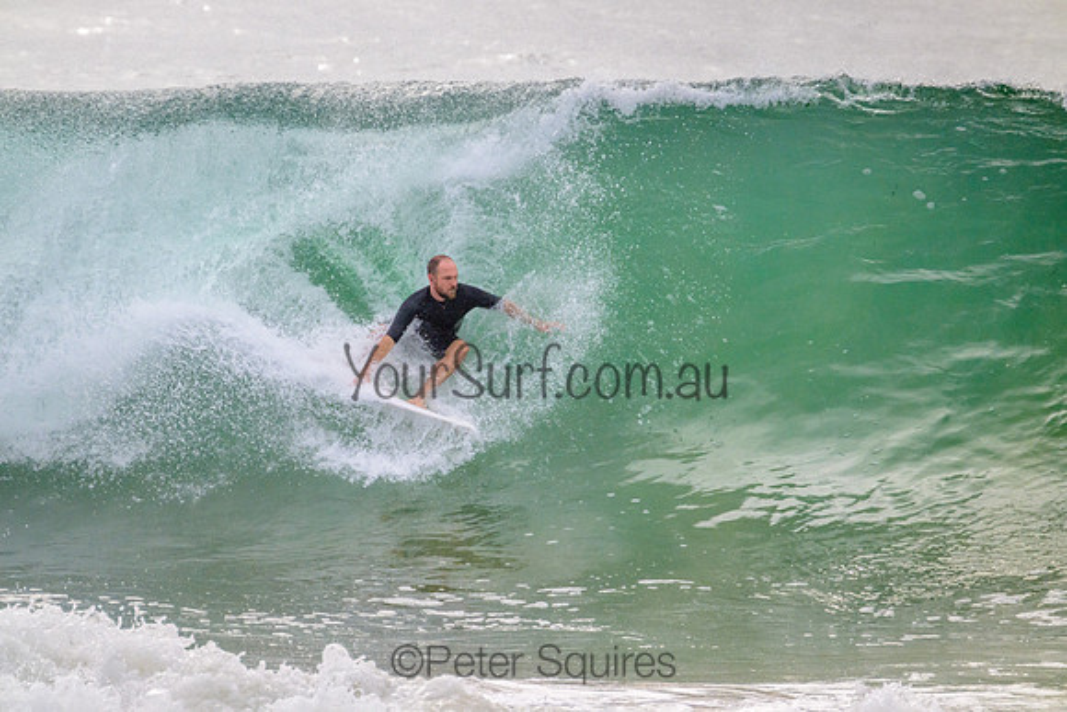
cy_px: 356
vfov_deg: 1.7
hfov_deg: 2.6
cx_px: 534
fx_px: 23716
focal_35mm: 800
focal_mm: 800
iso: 1400
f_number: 11
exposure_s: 1/2000
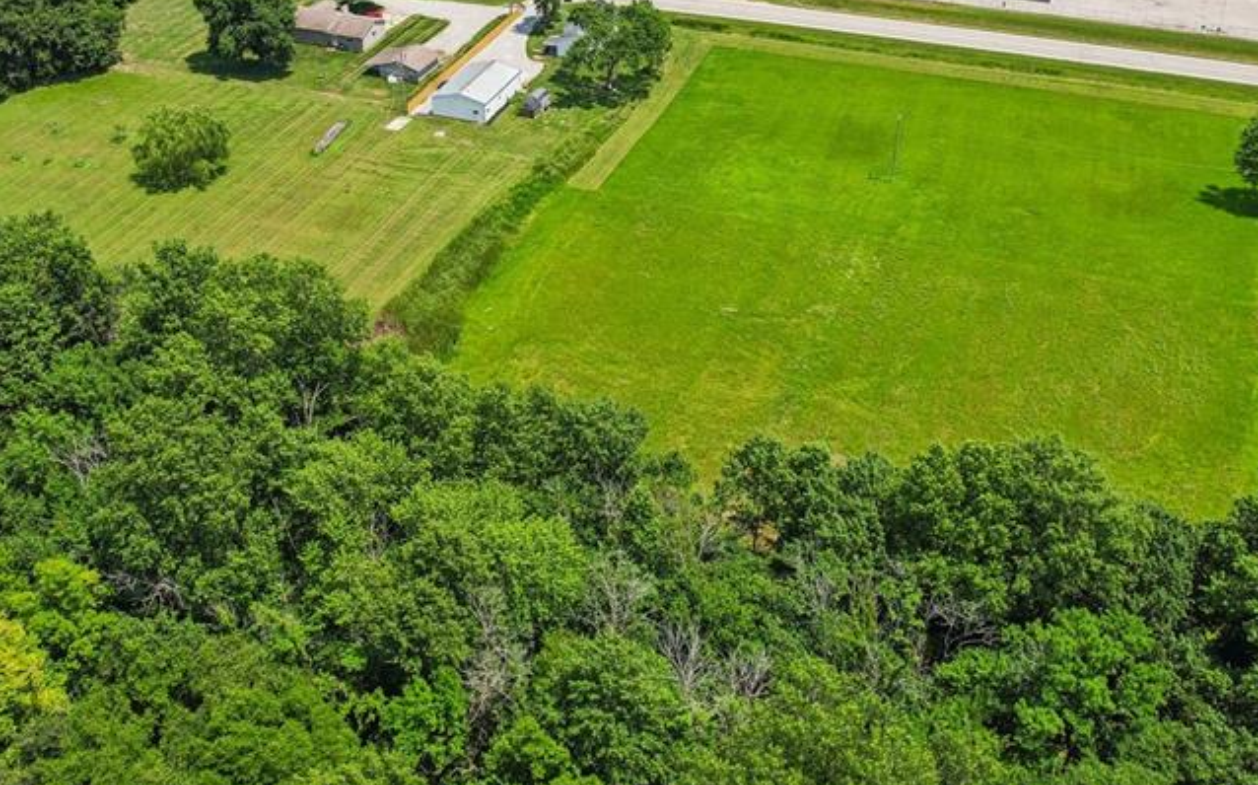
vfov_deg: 34.0
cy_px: 130
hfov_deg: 54.0
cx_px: 595
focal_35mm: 36
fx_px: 1234
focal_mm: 8.4
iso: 110
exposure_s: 1/1600
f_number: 2.8
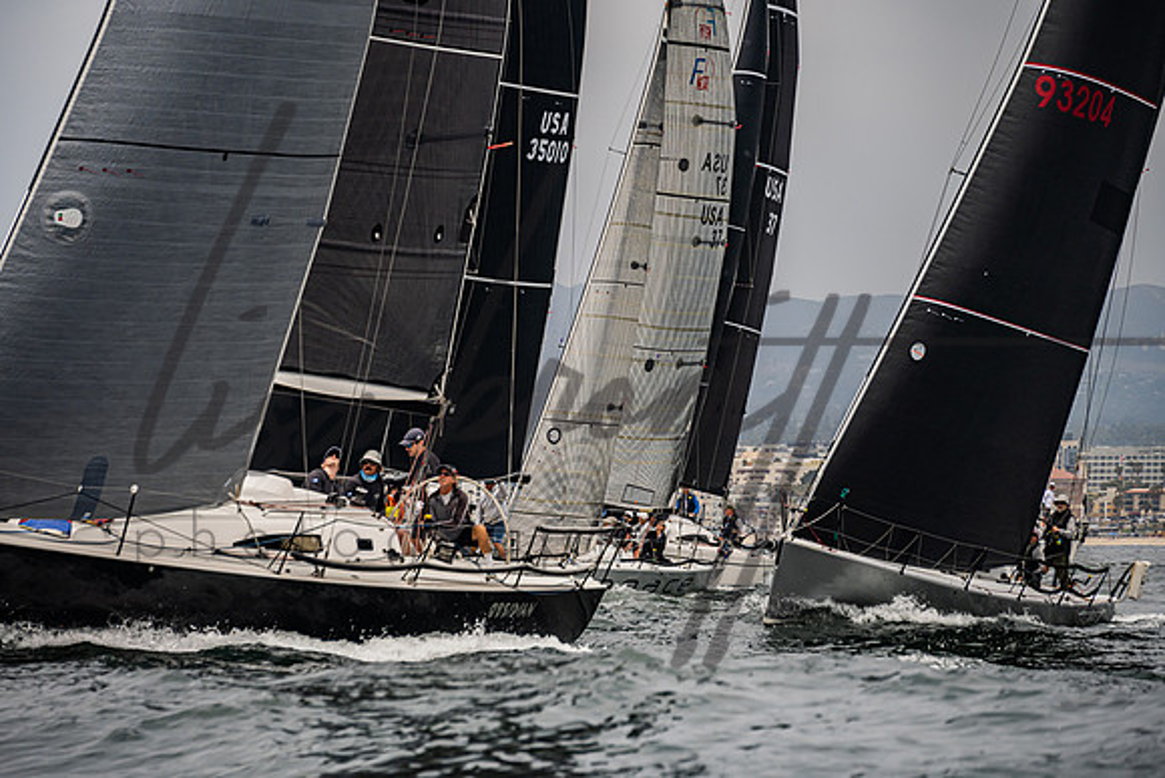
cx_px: 561
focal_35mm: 213
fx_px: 6889
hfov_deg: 9.7
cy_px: 388
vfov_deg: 6.5
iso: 250
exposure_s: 1/1250
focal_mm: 200
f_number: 6.3
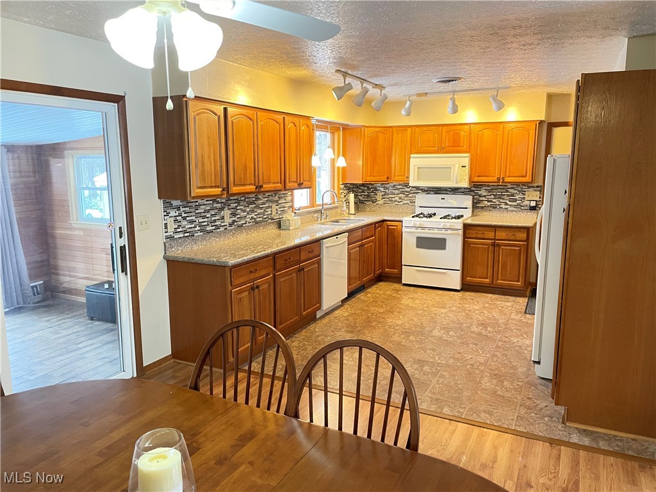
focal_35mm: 26
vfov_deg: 53.1
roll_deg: -0.1
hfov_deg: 67.3
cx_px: 328
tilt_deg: -7.4
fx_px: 493
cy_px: 246
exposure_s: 1/60
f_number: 1.6
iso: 500
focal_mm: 4.2
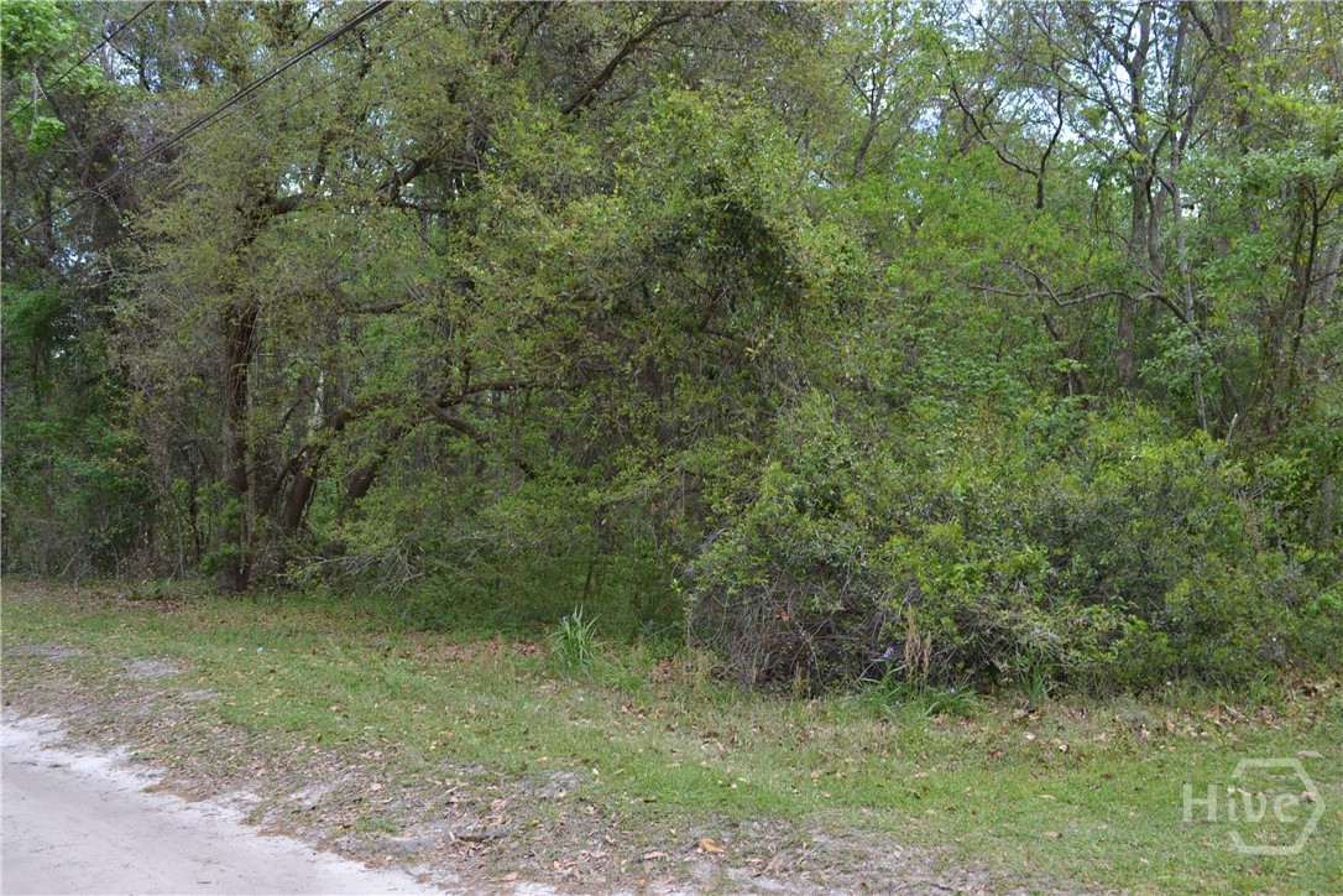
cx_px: 672
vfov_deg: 43.6
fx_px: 1119
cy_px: 448
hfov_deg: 61.9
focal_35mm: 30
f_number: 5.6
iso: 180
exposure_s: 1/125
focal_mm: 20
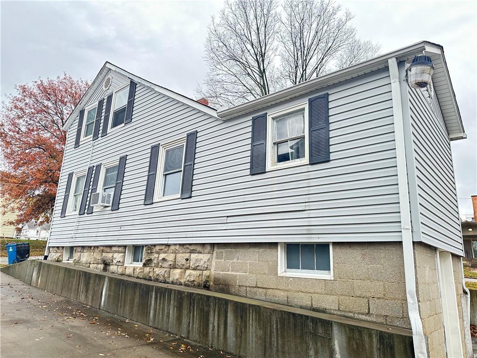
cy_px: 179
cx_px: 238
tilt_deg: +15.4
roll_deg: -2.4
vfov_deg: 56.8
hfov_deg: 71.6
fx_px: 331
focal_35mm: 24
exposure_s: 1/172
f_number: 1.78
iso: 80
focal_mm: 6.86
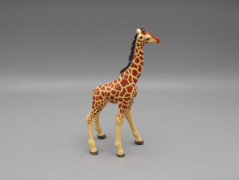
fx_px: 483
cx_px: 120
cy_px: 90
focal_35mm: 70
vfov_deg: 21.0
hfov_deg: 27.8
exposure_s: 1/250
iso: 280
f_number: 4.5
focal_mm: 12.5
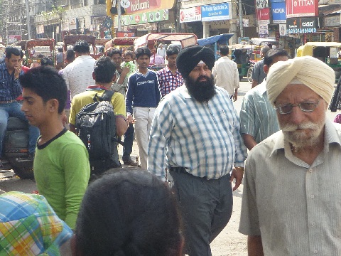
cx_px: 170
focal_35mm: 75
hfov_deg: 26.0
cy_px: 128
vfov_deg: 19.6
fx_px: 739
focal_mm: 6.8
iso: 80
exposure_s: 1/160
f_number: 4
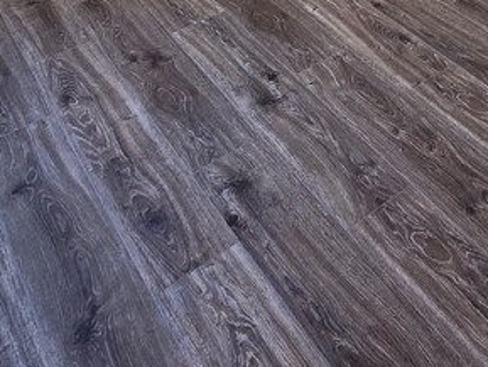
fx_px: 649
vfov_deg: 24.3
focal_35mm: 46
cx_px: 584
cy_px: -191
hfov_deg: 33.6
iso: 64
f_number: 2.2
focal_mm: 2.2
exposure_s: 1/60
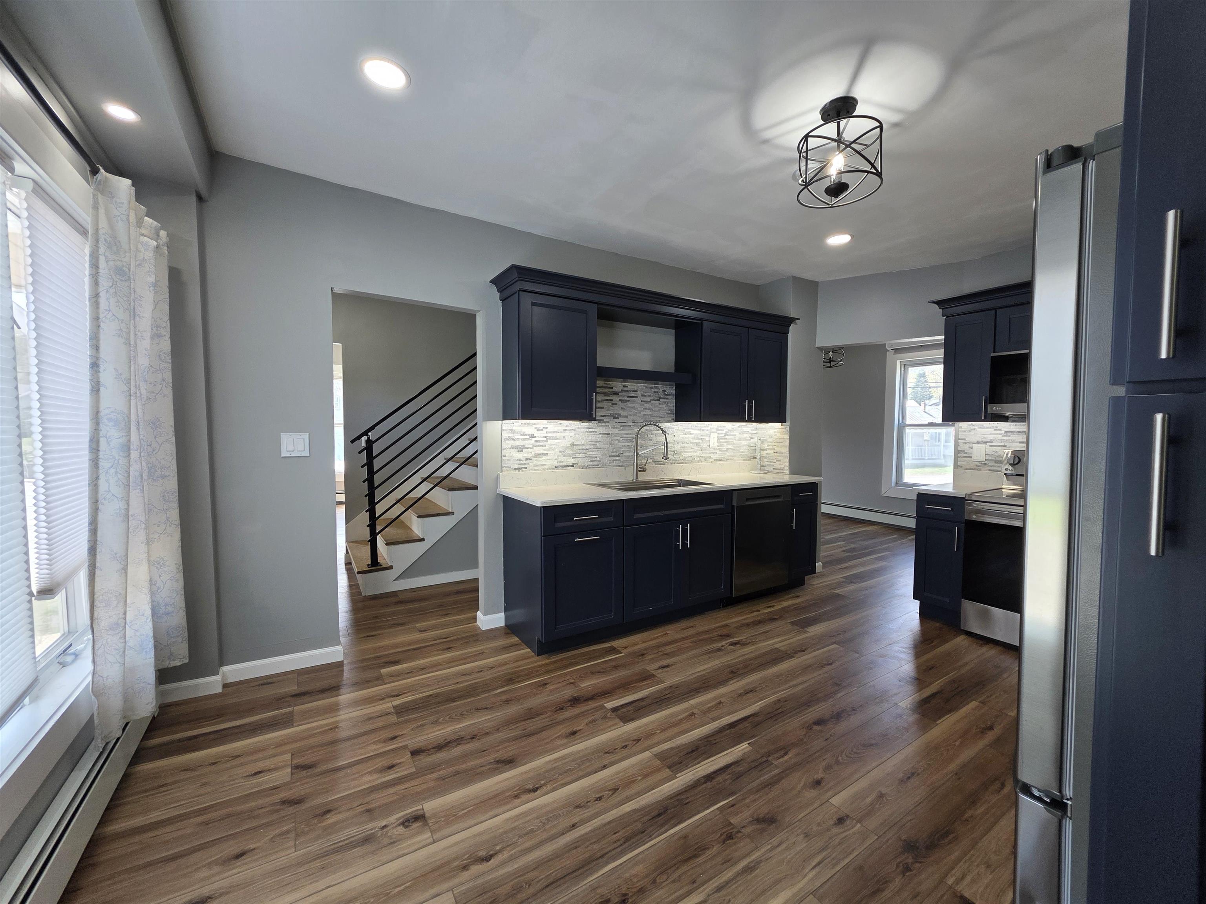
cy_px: 452
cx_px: 603
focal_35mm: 13
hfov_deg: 106.2
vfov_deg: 89.9
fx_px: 453
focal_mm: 2.2
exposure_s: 1/120
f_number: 1.9
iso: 80
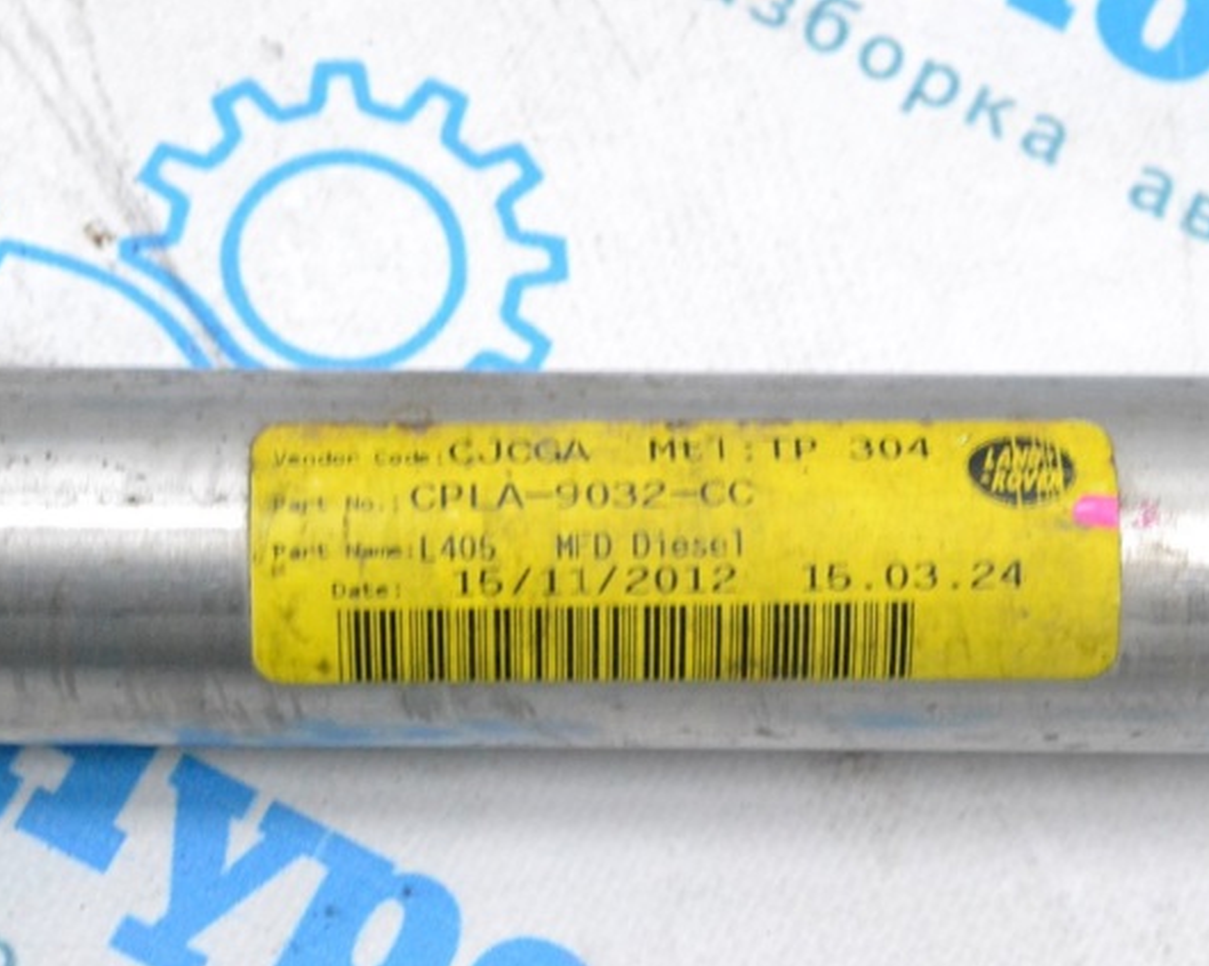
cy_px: 484
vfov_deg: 16.4
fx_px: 3347
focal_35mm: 94
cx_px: 610
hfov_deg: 20.5
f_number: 11
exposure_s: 1/160
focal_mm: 55
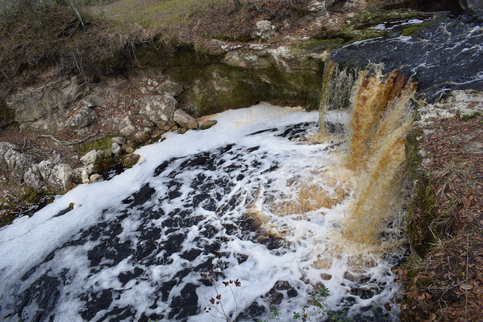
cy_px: 161
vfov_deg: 47.9
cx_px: 242
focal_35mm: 27
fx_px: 362
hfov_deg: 67.4
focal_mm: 18
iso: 360
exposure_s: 1/250
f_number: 8
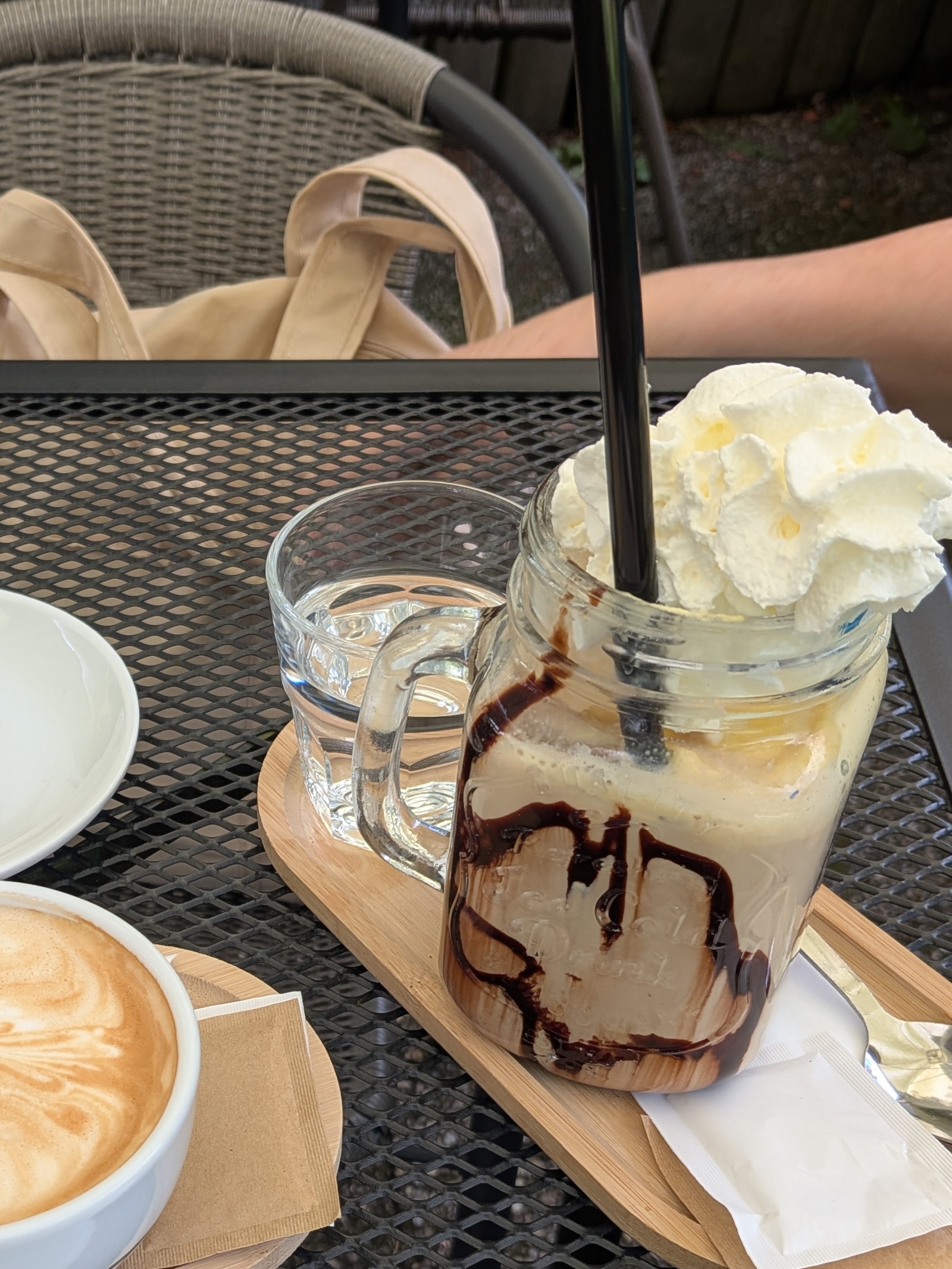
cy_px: 992
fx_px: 1650
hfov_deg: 31.2
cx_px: 159
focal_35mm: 45
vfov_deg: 40.6
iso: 31
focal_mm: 4.53
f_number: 1.7
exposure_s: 1/170
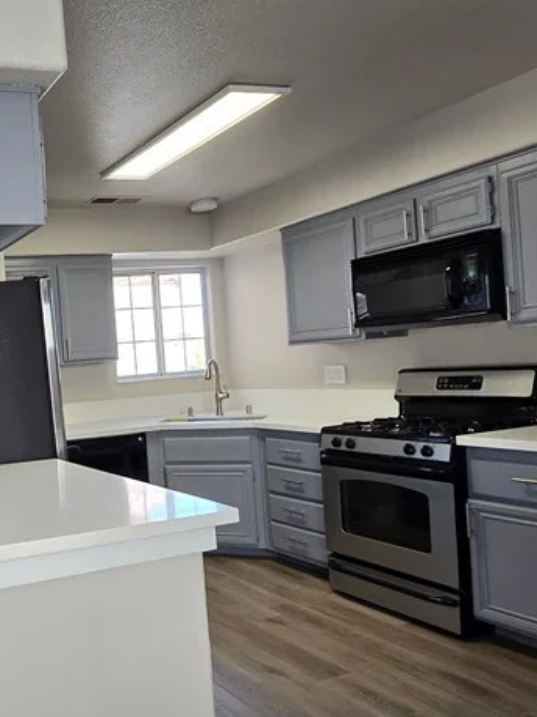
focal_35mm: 29
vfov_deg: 61.5
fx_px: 600
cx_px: -8
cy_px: 398
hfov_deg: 41.5
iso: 64
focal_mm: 2.2
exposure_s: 1/60
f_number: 2.2
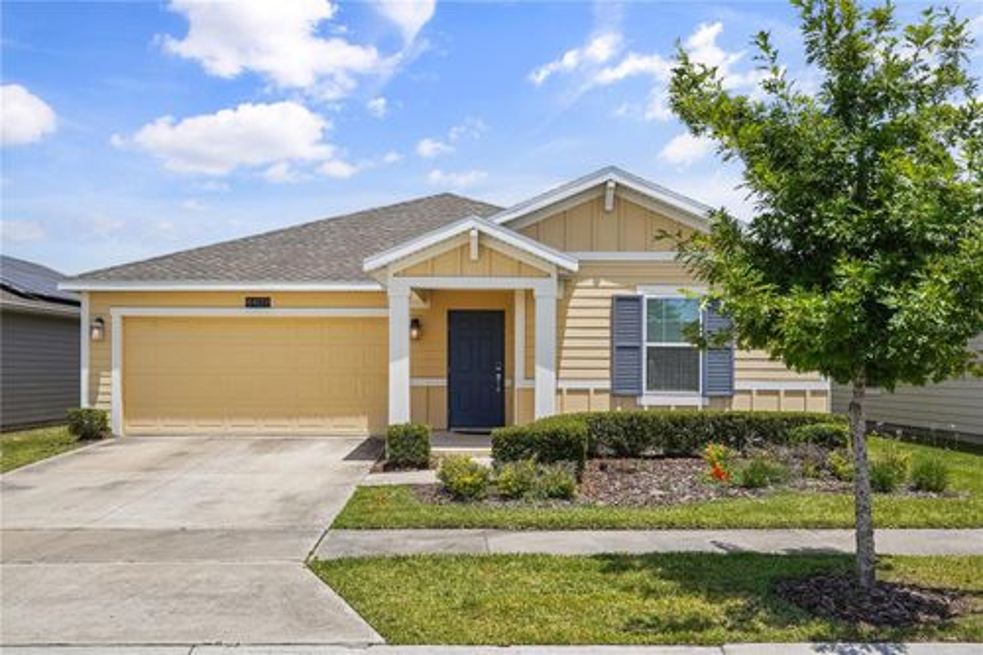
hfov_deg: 54.5
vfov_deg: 37.8
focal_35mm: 35
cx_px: 492
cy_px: 328
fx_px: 955
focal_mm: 35
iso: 160
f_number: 9
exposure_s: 1/800
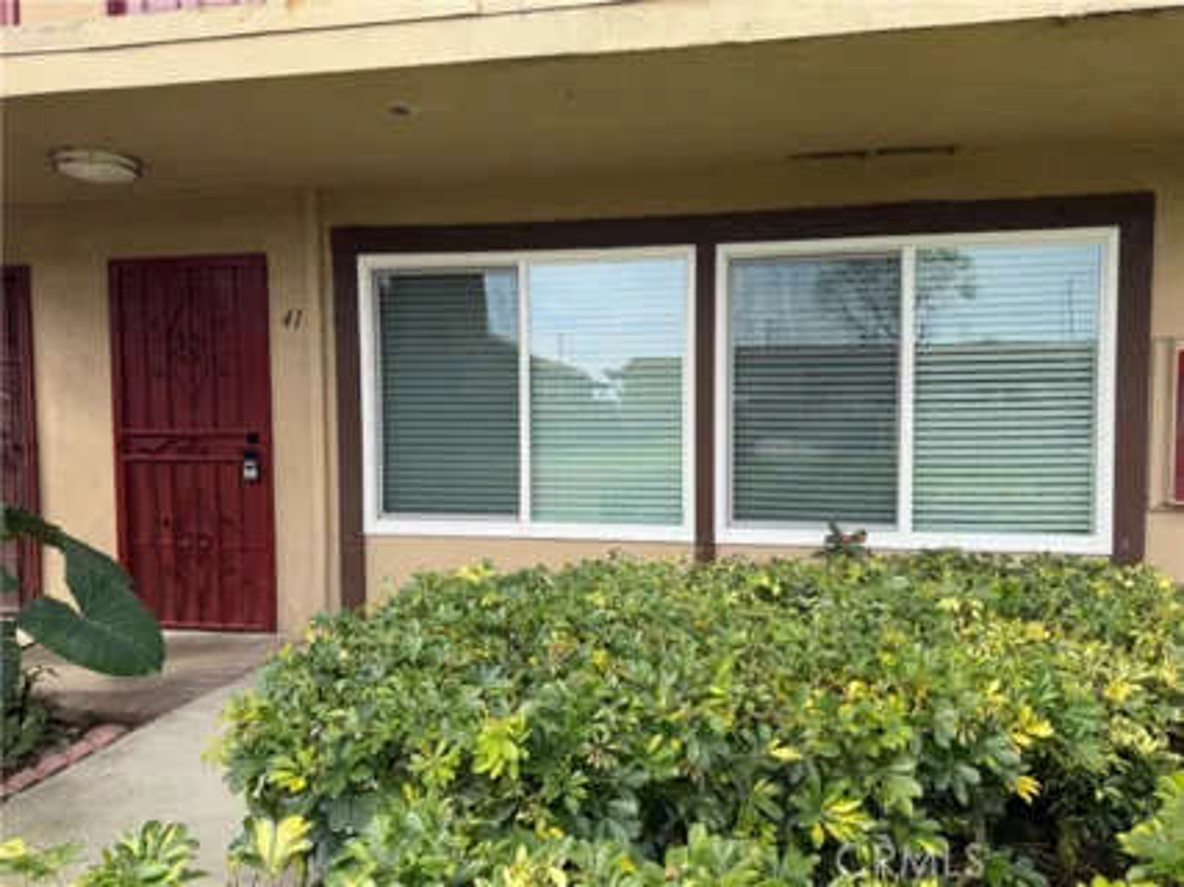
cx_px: 592
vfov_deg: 56.8
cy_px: 444
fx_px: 821
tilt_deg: -2.4
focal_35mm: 24
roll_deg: +0.4
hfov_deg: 71.6
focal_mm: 6.76
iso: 80
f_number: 1.78
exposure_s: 1/1250
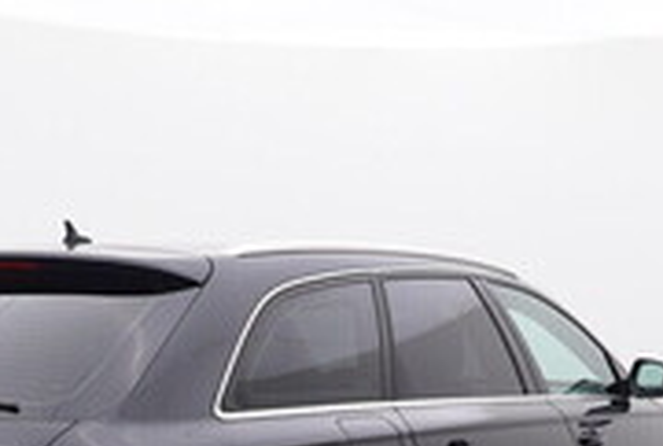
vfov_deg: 19.0
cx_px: 378
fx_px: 1265
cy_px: 522
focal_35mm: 69
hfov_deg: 29.3
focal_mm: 15
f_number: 5
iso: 200
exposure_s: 1/80
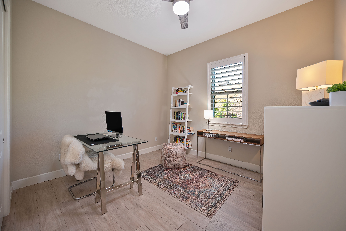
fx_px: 135
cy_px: 116
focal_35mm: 14
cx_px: 173
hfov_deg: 104.3
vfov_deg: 81.2
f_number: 4
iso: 640
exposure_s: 1/50
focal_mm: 14
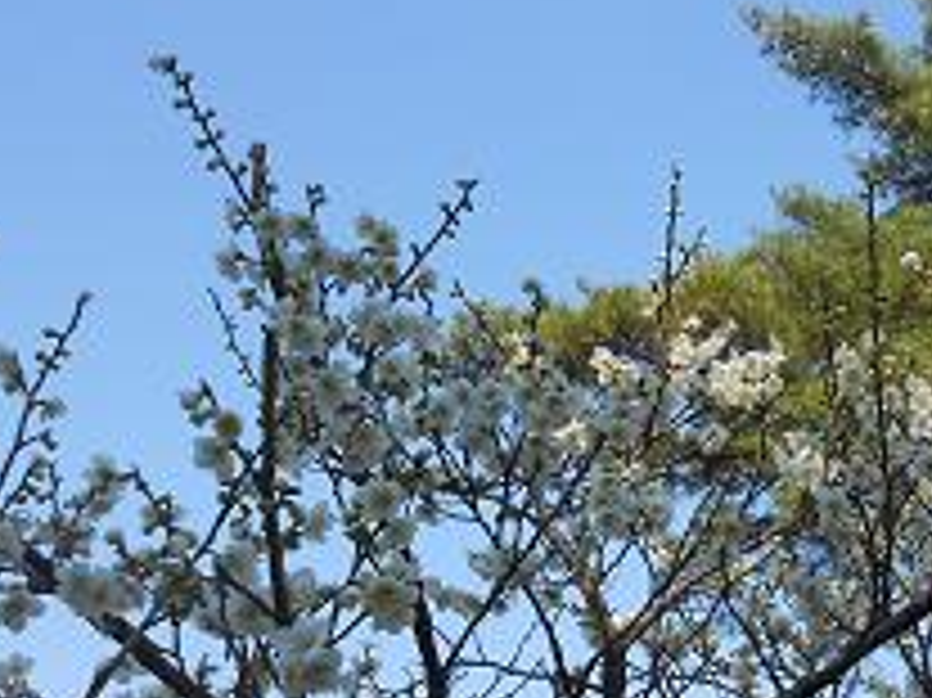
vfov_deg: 25.0
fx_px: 1561
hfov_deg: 32.1
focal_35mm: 58
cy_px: 491
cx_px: 786
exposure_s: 1/500
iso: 80
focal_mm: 4.6
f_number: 3.5
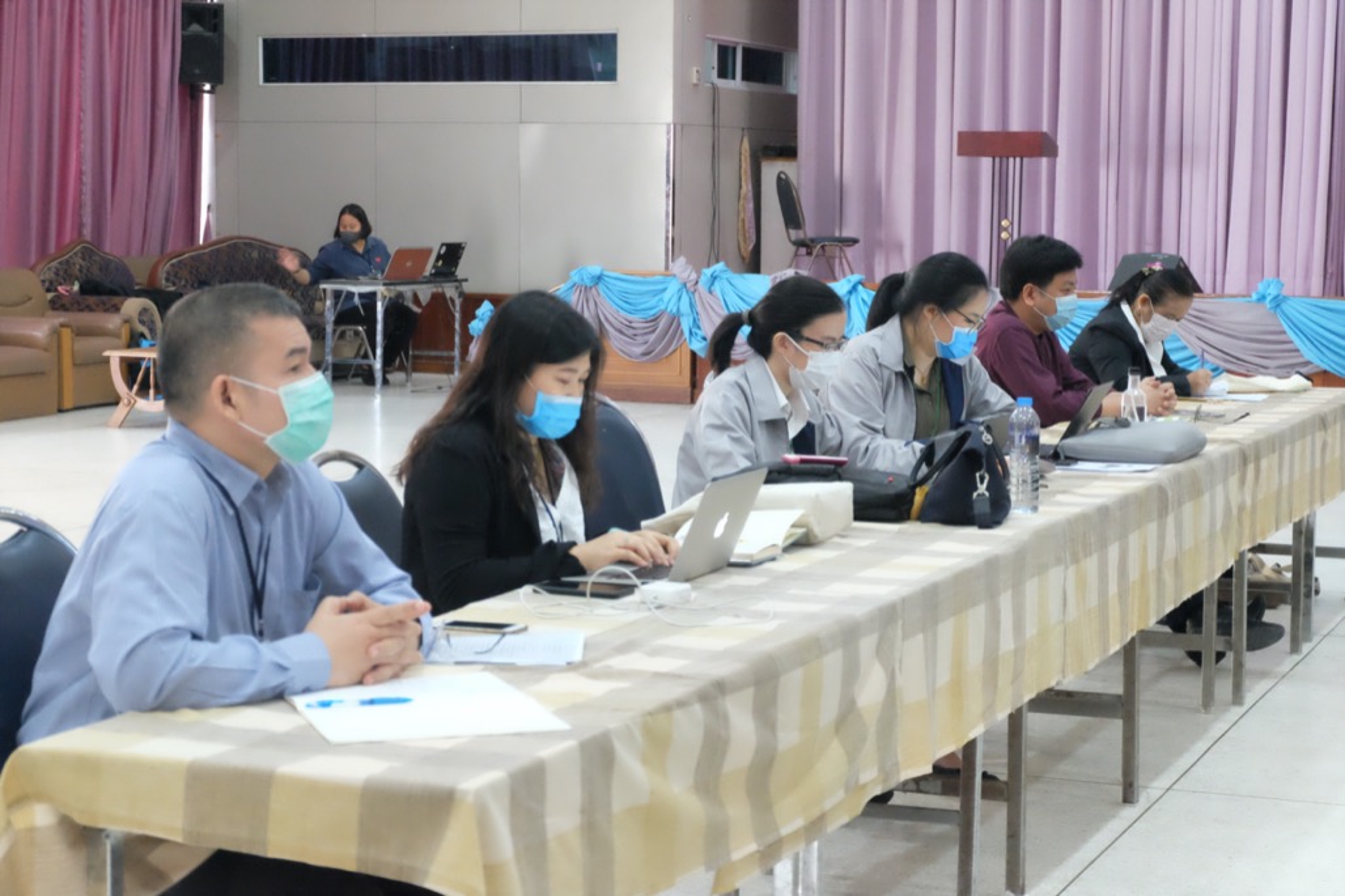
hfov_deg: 27.0
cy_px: 448
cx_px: 672
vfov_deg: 18.2
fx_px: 2801
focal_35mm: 75
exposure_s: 1/60
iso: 6400
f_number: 5.6
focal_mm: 50
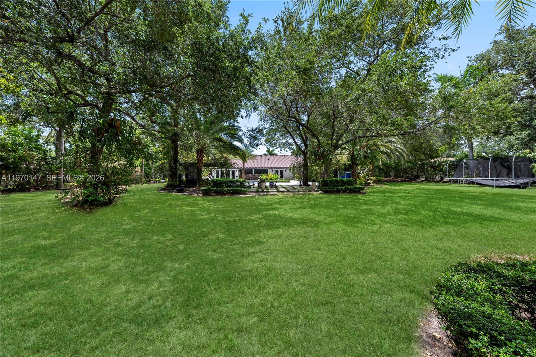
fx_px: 179
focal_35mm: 12
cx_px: 268
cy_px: 178
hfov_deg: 112.6
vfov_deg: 90.0
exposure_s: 1/25
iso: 100
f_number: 7.1
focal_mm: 12
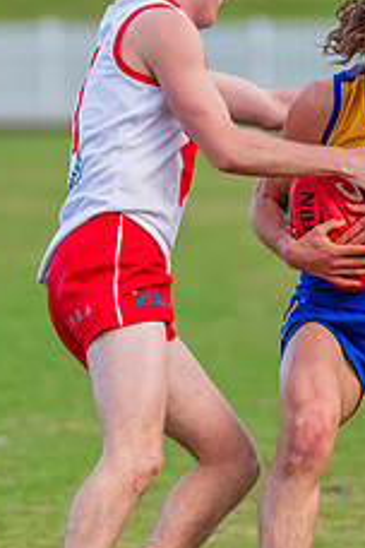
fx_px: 14933
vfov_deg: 2.1
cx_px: 127
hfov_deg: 1.4
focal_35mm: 982
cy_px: 304
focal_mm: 310
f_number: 4
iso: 800
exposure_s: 1/1250
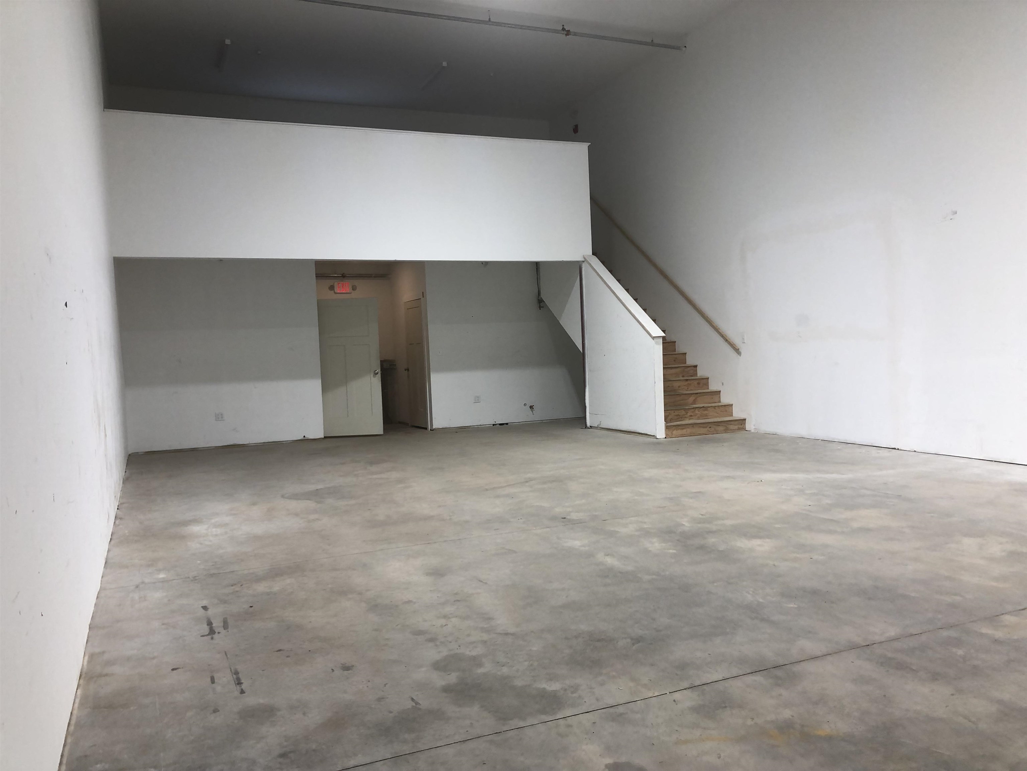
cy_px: 386
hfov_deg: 63.4
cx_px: 514
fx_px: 831
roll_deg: +1.7
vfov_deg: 49.7
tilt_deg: -2.2
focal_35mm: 28
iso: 20
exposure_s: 1/40
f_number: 1.8
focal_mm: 4
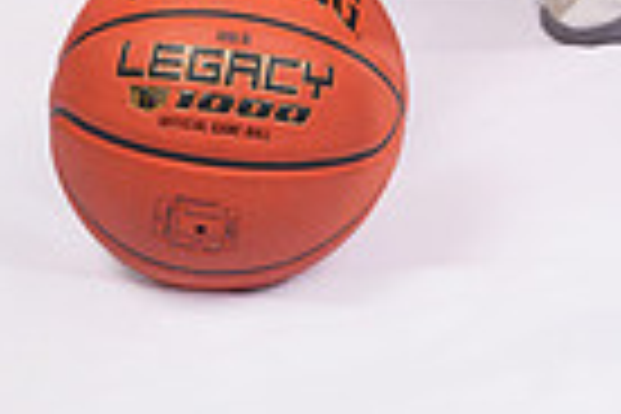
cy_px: -531
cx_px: 580
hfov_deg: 14.2
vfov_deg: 8.8
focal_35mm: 143
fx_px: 2467
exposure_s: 1/200
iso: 160
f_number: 7.1
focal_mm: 44
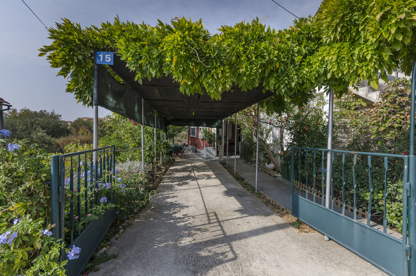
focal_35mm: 15
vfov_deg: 77.1
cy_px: 138
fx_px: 173
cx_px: 208
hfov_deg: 100.5
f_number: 9
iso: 100
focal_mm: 10
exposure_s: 1/320
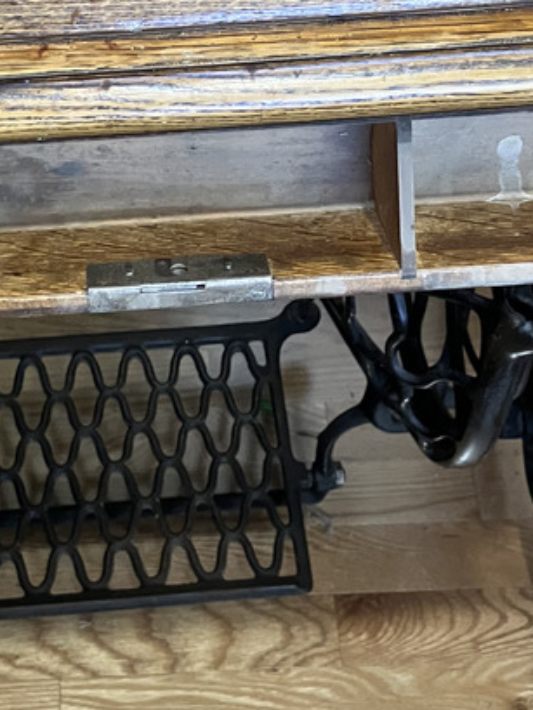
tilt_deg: -55.9
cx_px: 177
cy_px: 311
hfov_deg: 21.2
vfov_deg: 28.1
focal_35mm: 69
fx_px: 1416
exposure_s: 1/40
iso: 250
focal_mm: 3.99
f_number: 1.8
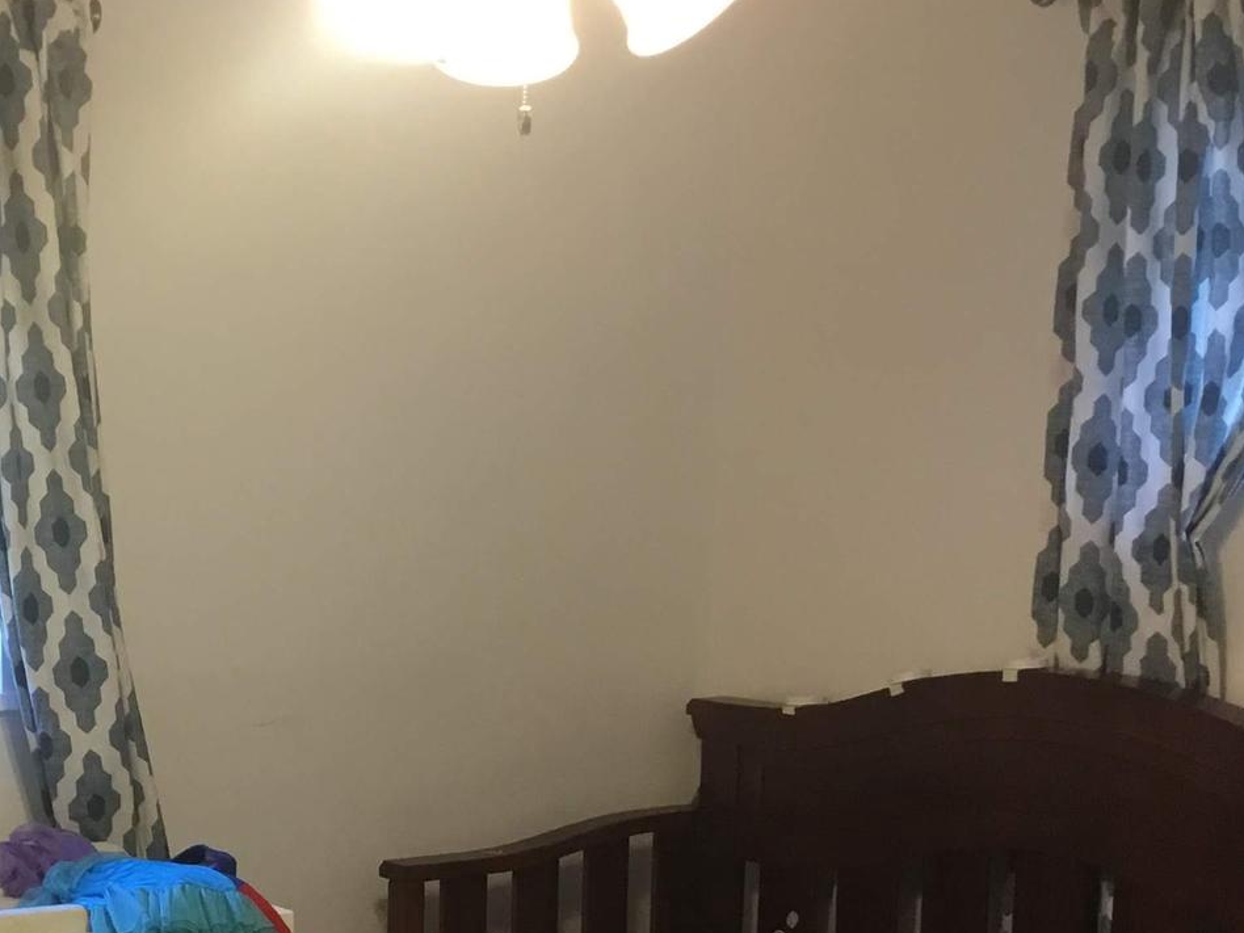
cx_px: -43
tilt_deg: -10.2
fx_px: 2408
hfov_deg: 27.1
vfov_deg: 21.4
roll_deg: +0.5
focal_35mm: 67
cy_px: 857
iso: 80
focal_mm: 3.3
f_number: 2.4
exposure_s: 1/30
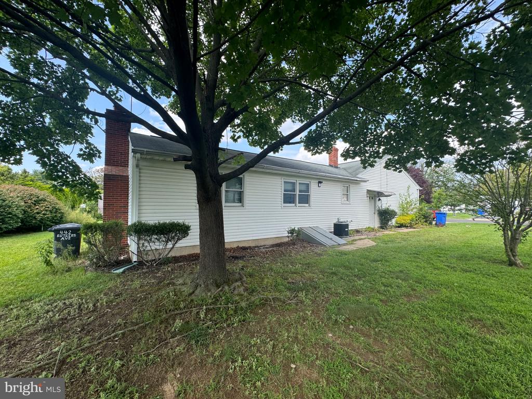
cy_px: 200
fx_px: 215
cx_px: 266
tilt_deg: +0.4
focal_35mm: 14
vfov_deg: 85.7
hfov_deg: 102.1
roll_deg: -2.0
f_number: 2.2
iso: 40
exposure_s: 1/488
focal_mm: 2.22
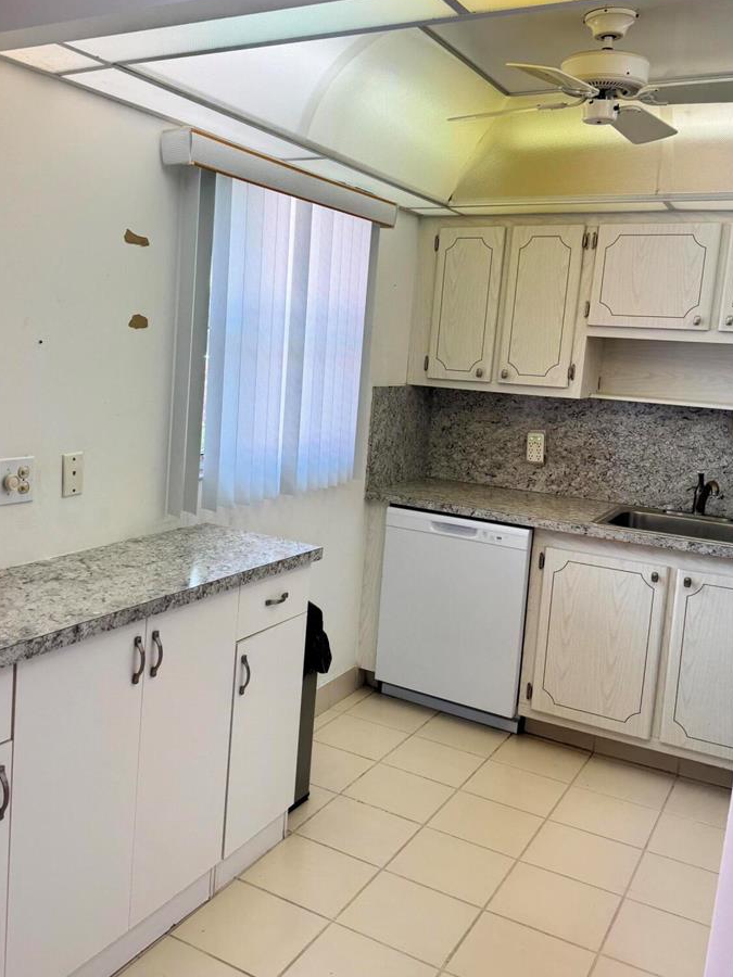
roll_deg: -2.7
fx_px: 903
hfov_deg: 43.8
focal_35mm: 32
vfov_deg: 56.7
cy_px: 447
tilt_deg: -7.9
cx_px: 269
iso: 64
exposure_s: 1/120
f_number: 1.78
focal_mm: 6.76
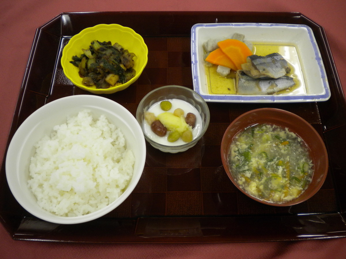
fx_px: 350
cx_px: 173
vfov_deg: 40.7
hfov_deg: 52.6
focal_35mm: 35
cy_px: 130
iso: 240
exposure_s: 1/55.1
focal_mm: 6.3
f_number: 3.1
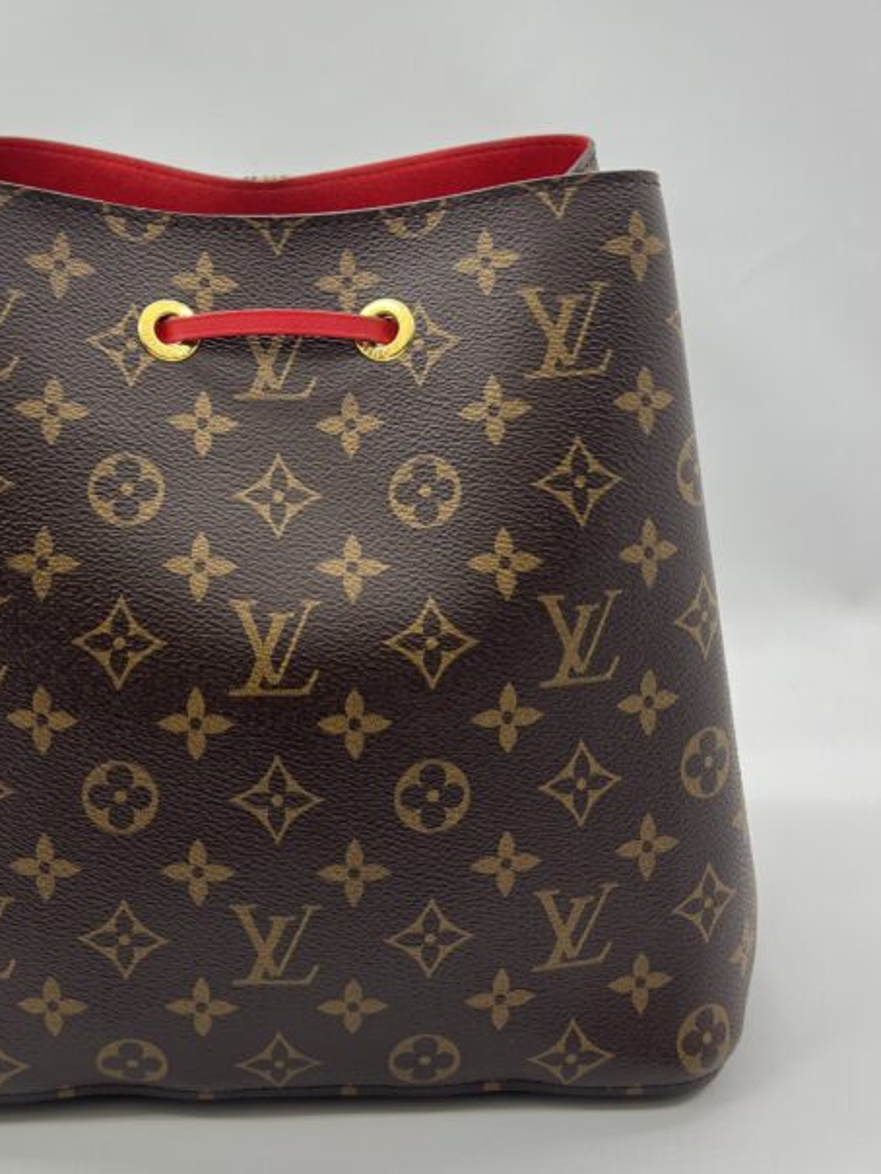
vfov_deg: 42.7
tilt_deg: -15.7
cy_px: 462
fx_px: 1493
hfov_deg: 32.7
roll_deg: +0.6
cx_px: 336
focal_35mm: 44
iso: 50
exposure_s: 1/100
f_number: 1.5
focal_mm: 5.7
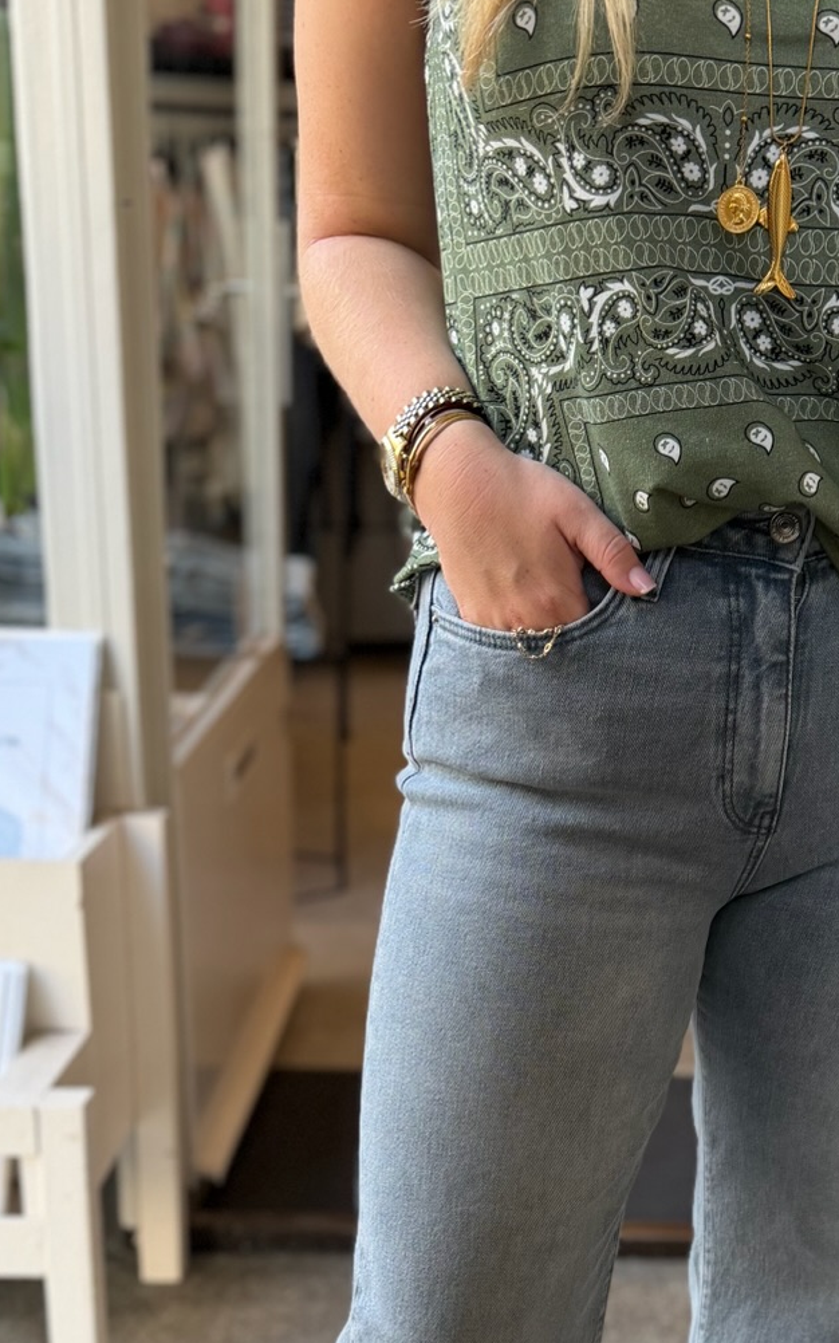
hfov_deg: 24.4
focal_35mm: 52
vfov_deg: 36.5
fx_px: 1903
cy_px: 1201
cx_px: 694
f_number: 1.78
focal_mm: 6.76
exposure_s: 1/196
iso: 100
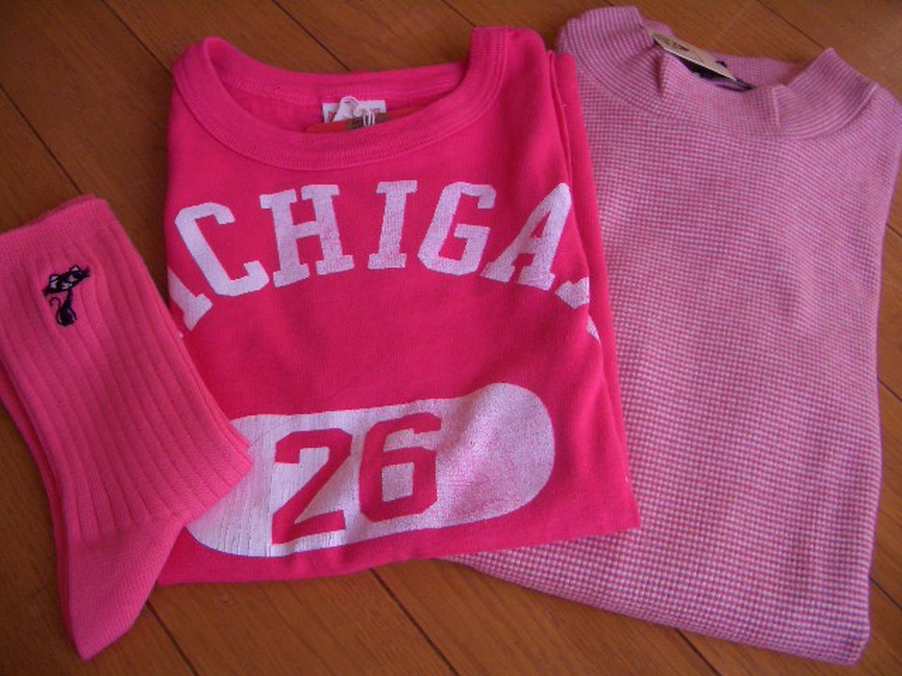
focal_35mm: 35
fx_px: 912
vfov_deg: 40.7
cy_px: 338
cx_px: 451
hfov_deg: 52.6
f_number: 2.6
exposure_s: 1/30
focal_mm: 5.8
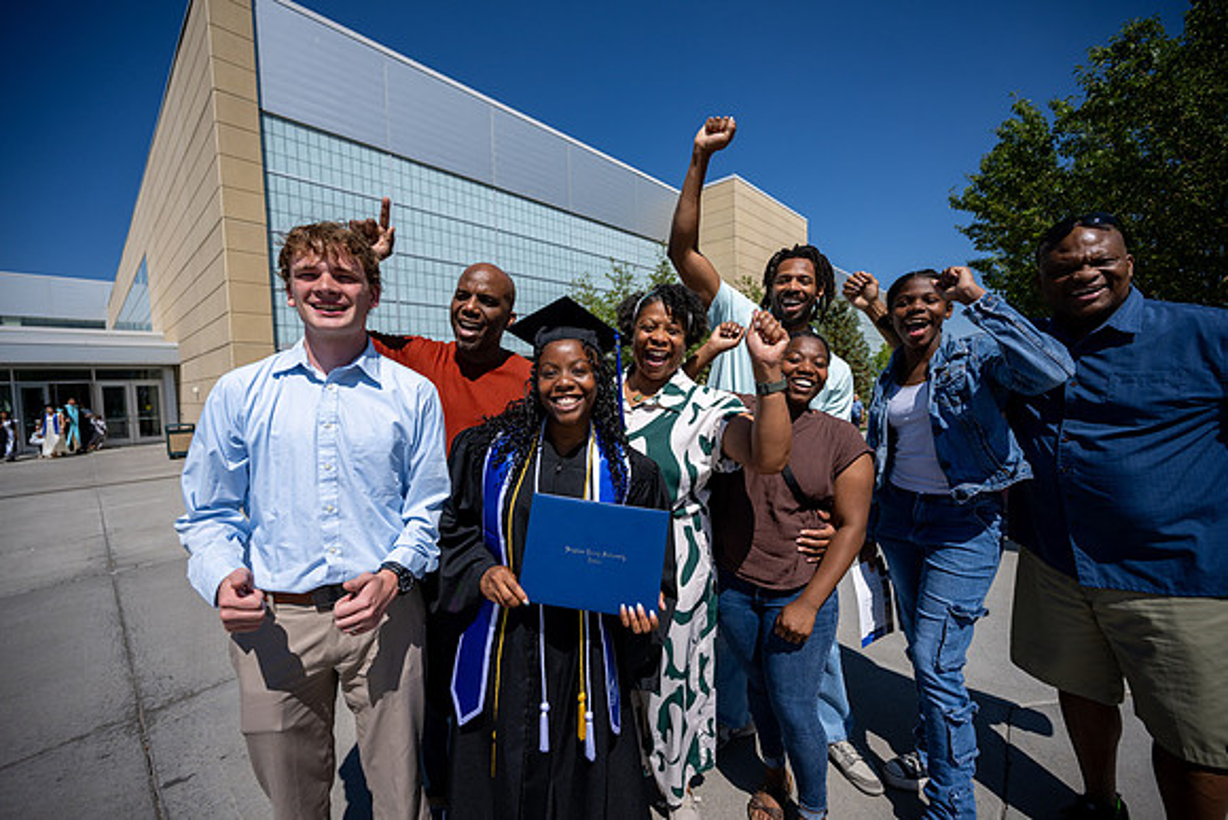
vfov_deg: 81.2
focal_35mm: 14
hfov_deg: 104.2
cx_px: 614
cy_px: 410
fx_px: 478
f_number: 4
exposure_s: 1/3200
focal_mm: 14
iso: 100
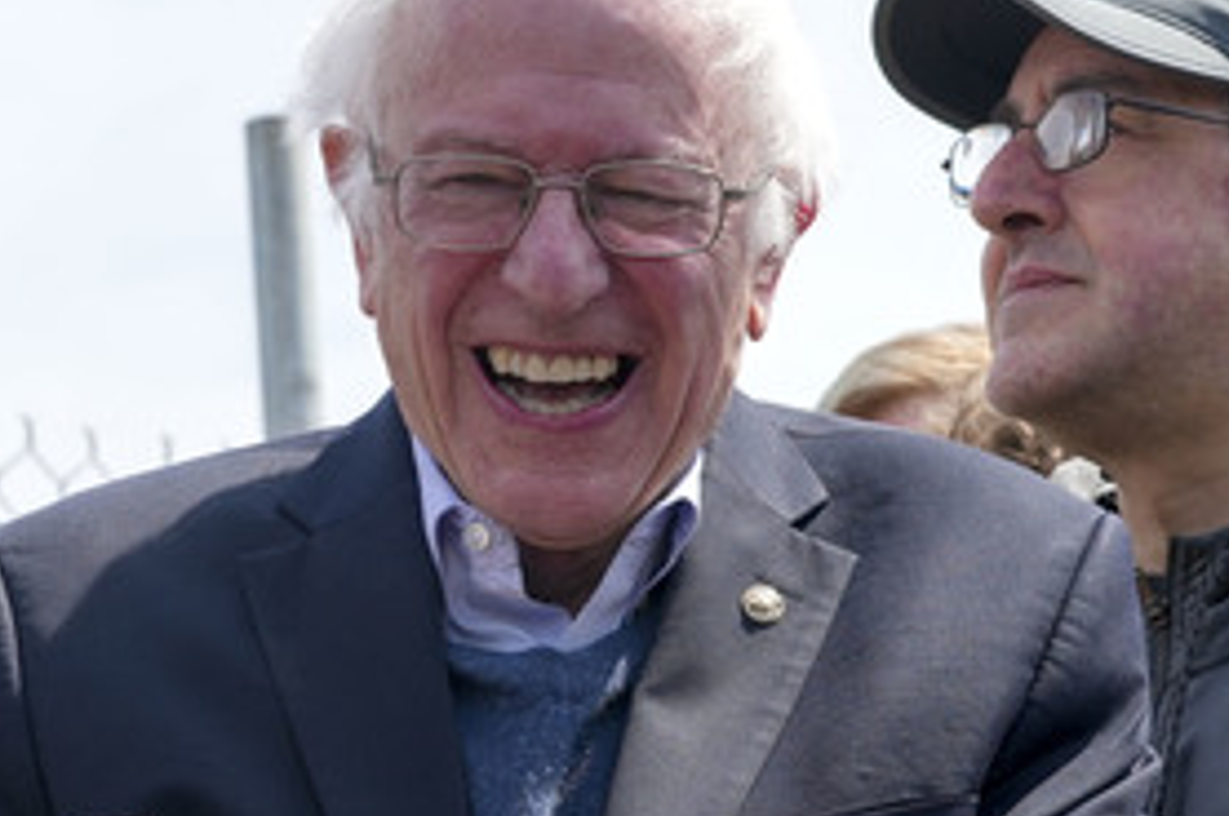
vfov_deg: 8.2
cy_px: 475
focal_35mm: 166
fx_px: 5660
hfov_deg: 12.4
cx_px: 559
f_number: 13
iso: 400
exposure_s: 1/400
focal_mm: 102
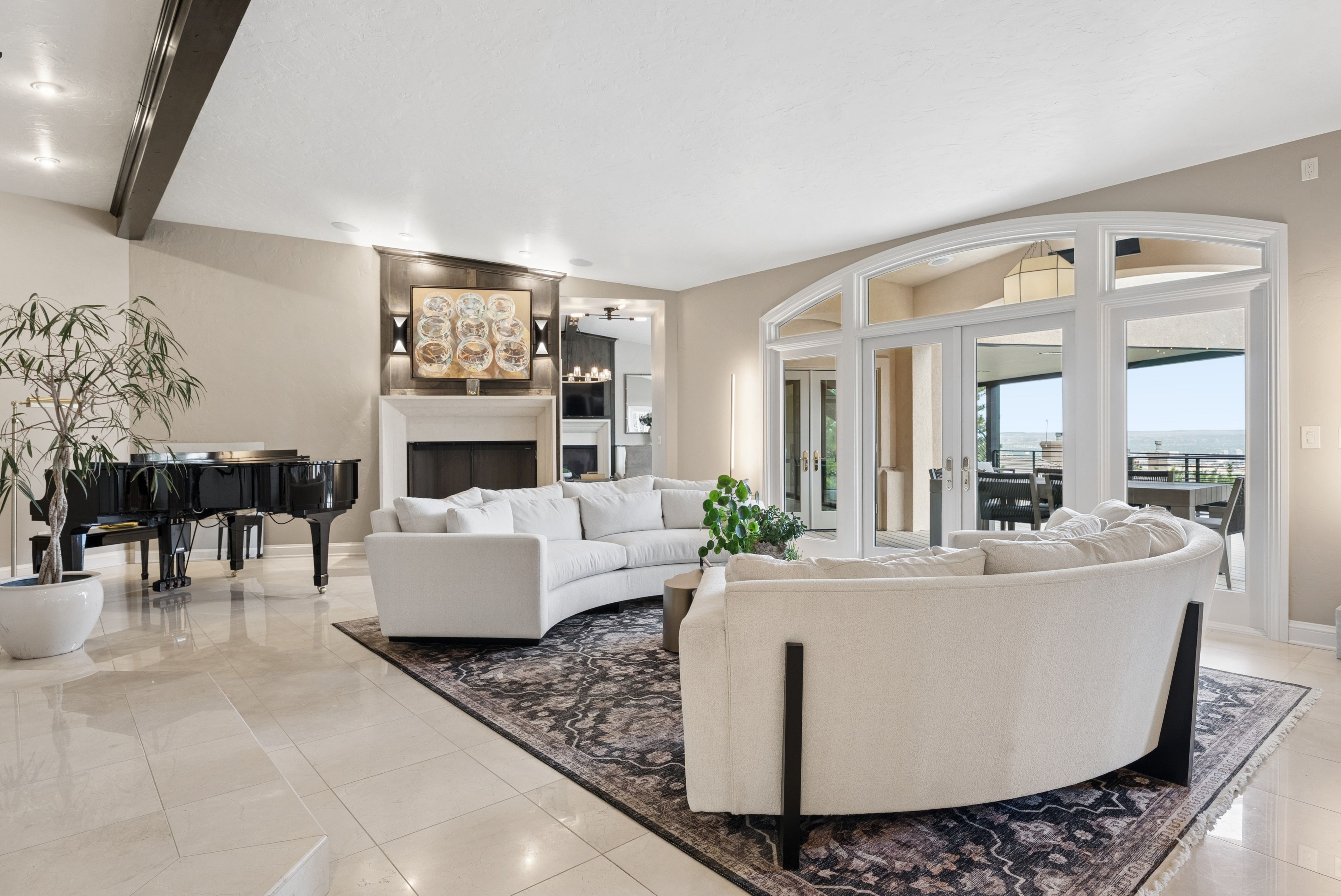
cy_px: 448
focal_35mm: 19
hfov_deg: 86.9
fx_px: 708
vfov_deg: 64.6
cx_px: 670
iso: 640
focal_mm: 19
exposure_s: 1/30
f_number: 8
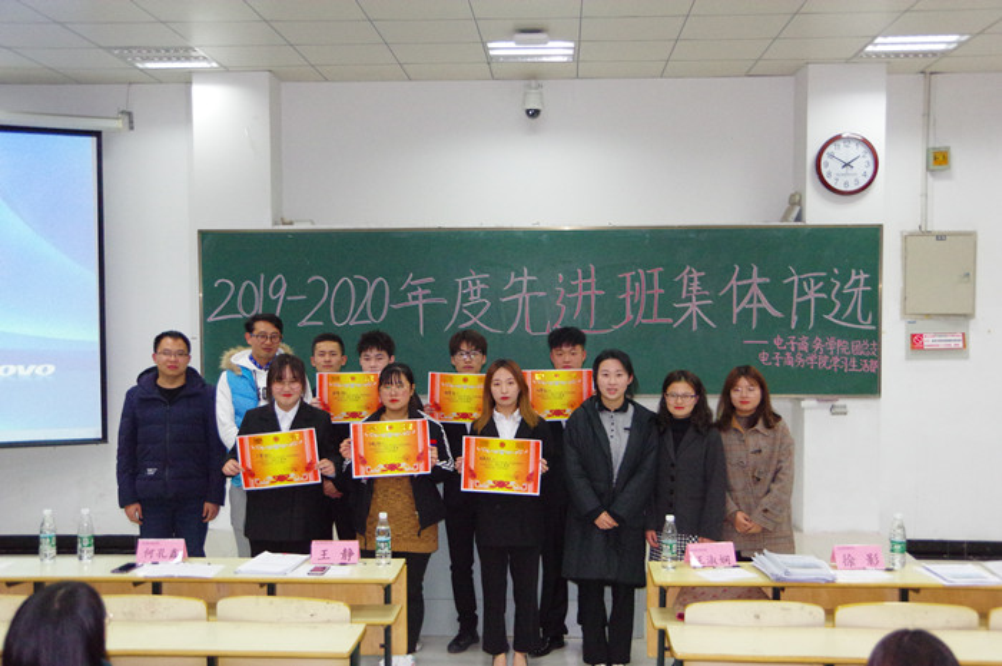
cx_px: 501
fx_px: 1168
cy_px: 333
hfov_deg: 46.4
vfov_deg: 31.8
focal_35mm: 42
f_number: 4.5
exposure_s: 1/180
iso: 3200
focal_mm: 28
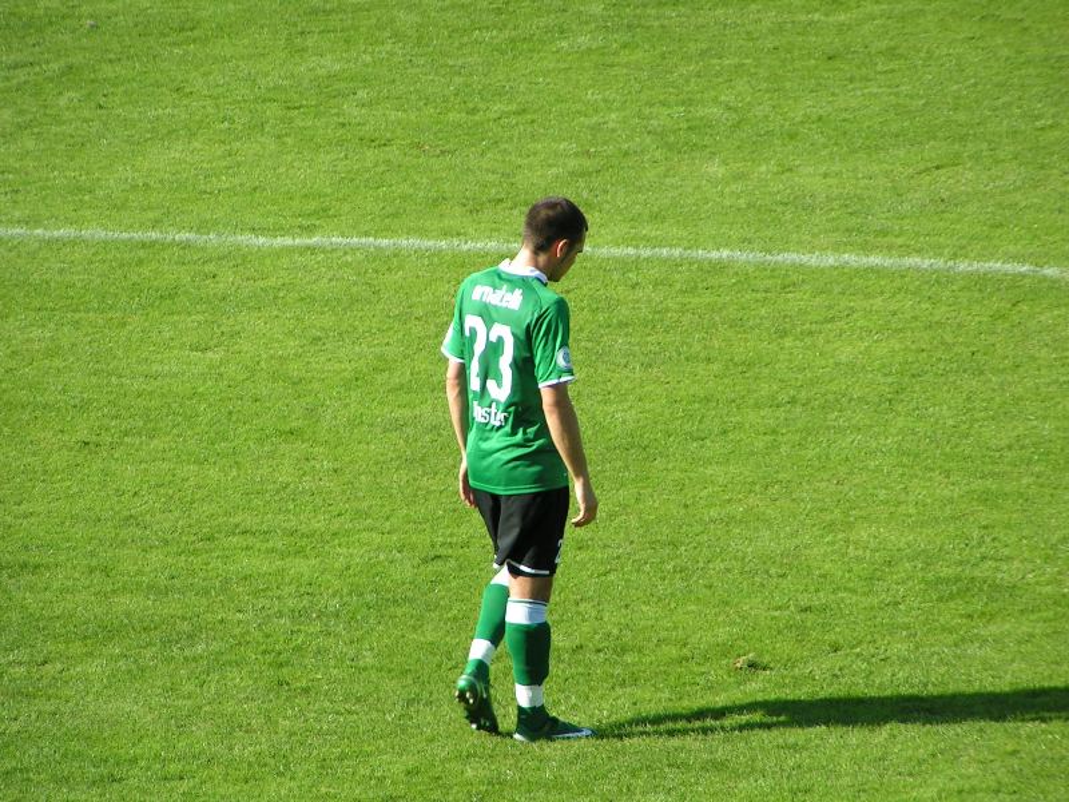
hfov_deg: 5.8
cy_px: 401
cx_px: 534
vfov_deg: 4.4
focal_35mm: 340
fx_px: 10500
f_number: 4
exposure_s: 1/400
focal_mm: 52
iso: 50
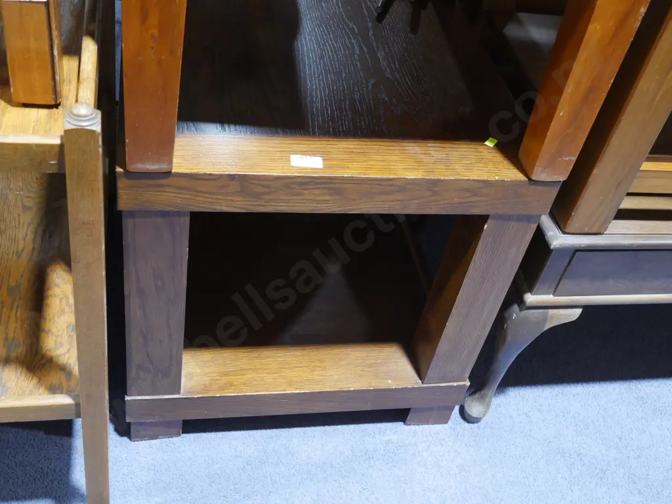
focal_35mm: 40
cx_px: 336
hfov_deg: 46.8
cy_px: 252
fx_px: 777
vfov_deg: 36.0
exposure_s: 1/60
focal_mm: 20
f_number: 4.5
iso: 2000
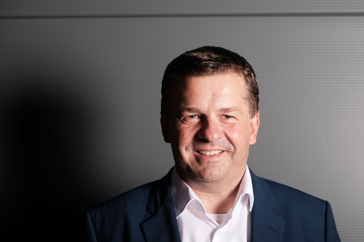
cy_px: 149
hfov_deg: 30.4
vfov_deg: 20.6
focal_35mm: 66
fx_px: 667
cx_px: 221
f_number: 2.8
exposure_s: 1/250
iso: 250
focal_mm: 35
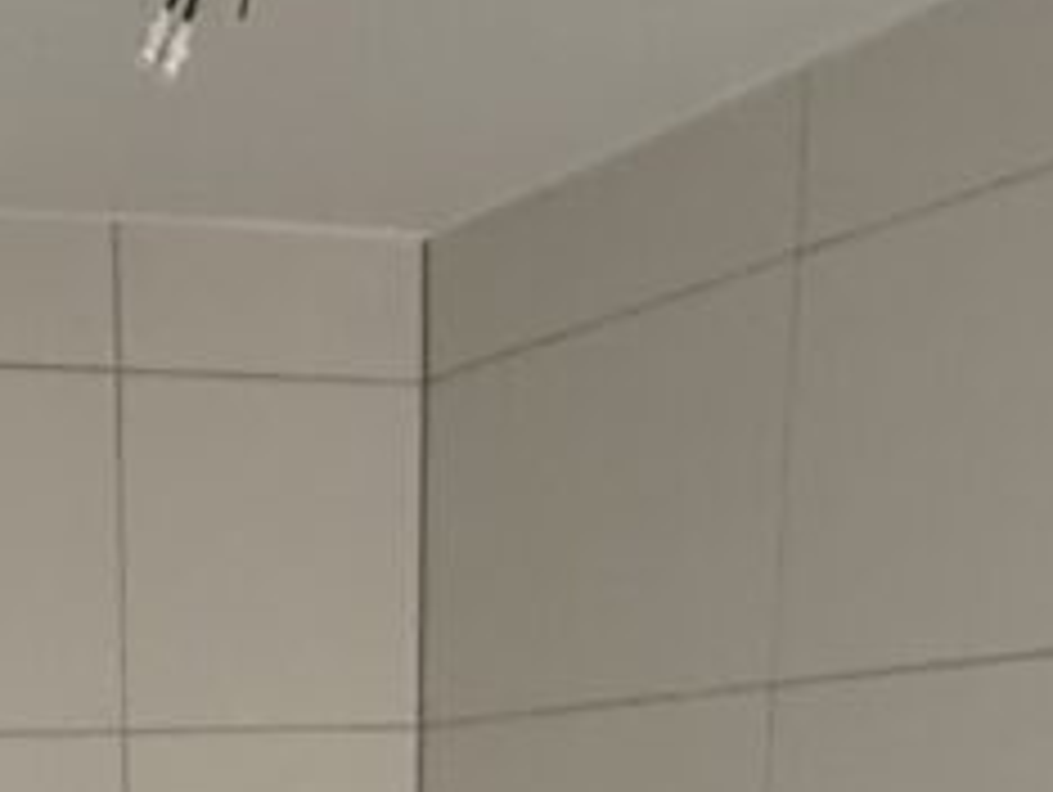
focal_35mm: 86
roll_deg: +1.9
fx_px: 2619
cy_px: 1809
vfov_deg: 13.4
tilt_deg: -19.6
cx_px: 63
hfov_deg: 22.1
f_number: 2.2
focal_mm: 2.22
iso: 320
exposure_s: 1/66
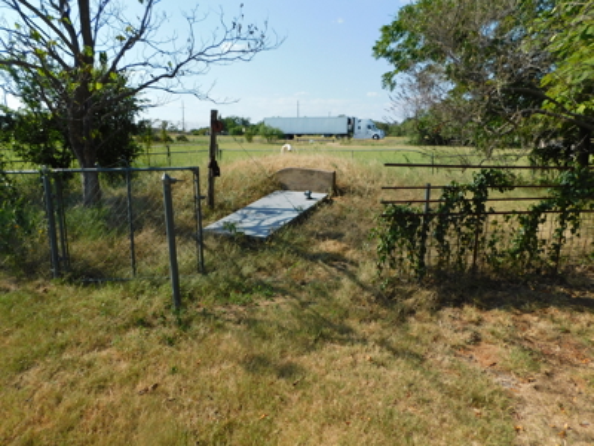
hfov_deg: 73.9
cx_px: 297
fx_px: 395
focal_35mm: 23
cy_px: 223
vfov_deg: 58.9
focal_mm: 4
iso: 125
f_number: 6
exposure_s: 1/400
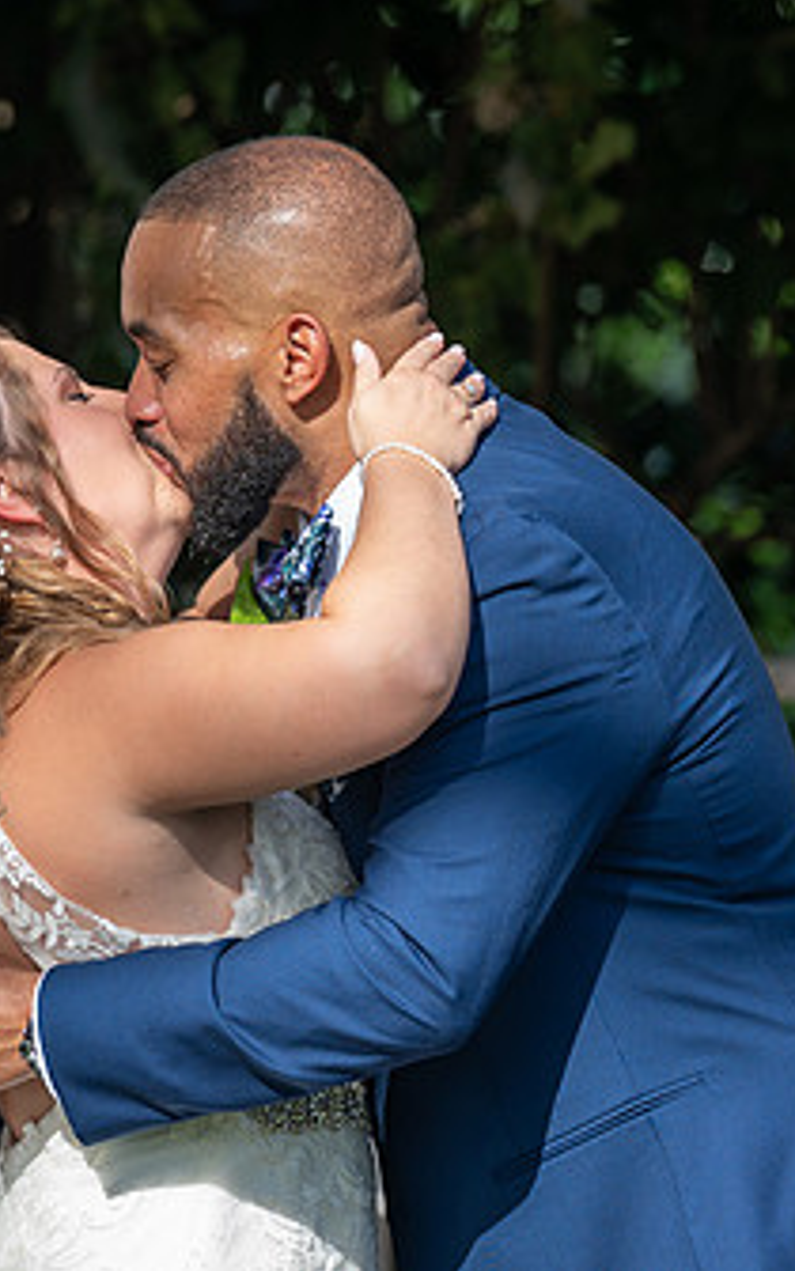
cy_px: 737
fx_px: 14490
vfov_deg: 5.0
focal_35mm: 418
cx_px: 642
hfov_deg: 3.1
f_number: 4
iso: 50
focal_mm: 178
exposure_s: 1/400
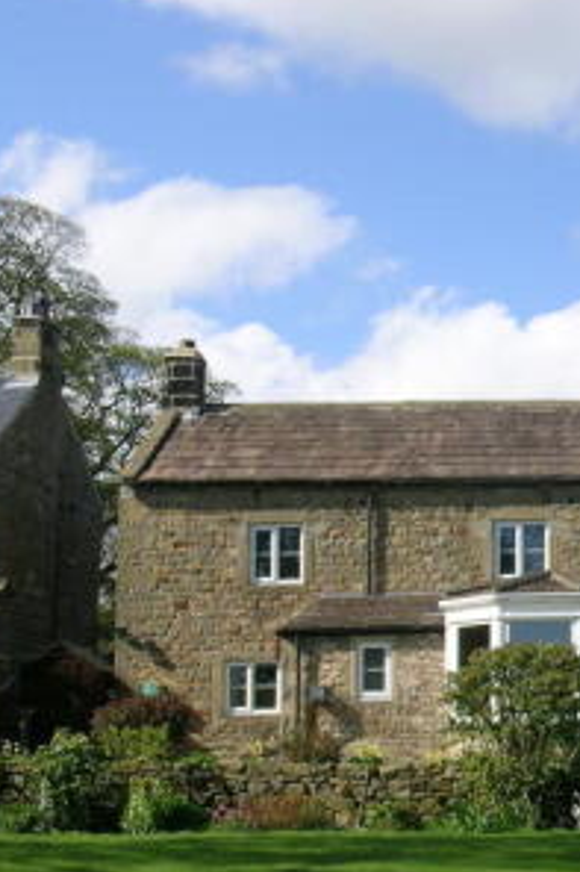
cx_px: 685
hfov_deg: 15.3
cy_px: 552
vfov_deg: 23.6
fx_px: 2081
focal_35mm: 86
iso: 50
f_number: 7.2
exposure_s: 1/202
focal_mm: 8.7
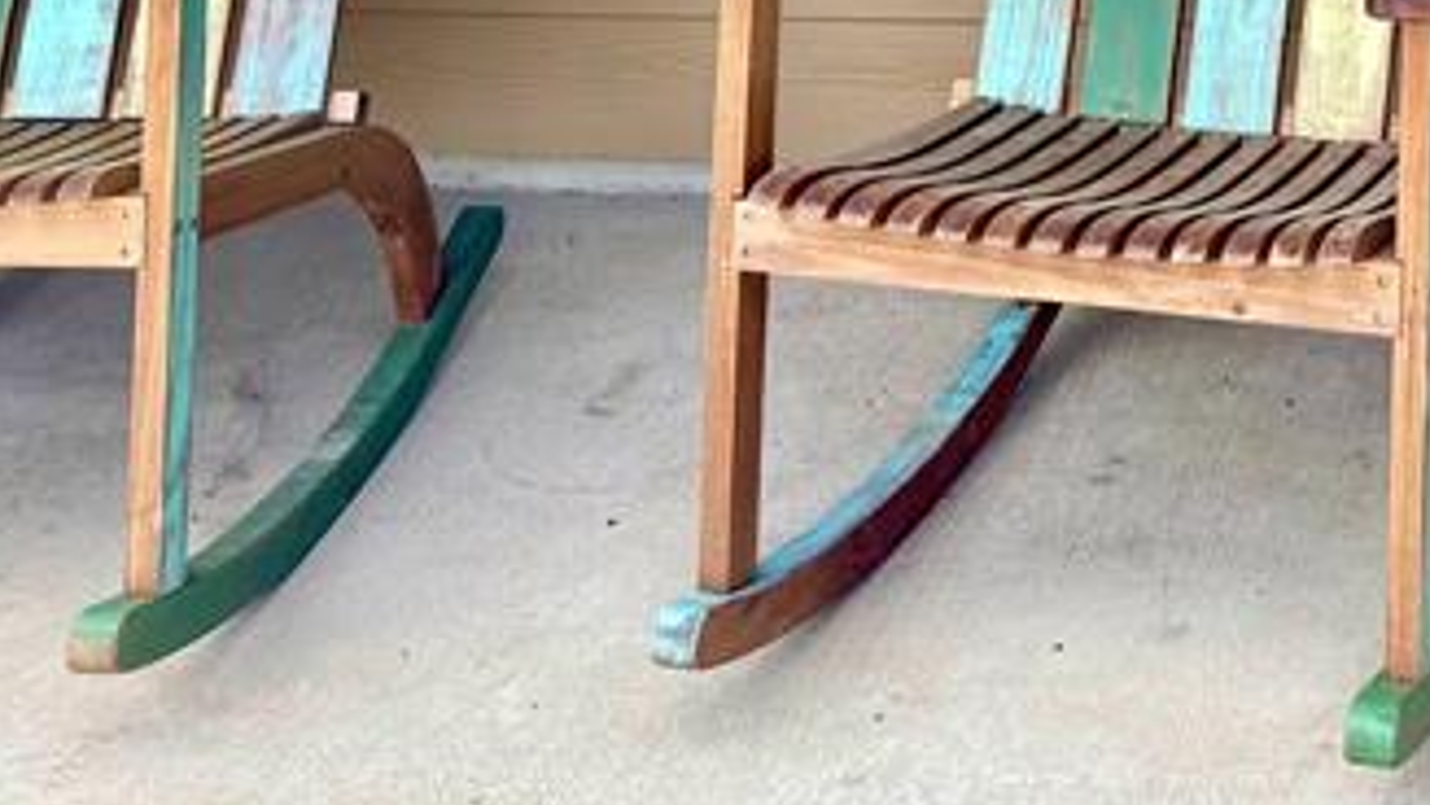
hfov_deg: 24.4
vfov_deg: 12.9
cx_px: 1517
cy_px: -796
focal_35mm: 82
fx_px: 3110
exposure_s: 1/992
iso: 80
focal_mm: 6.76
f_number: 1.78
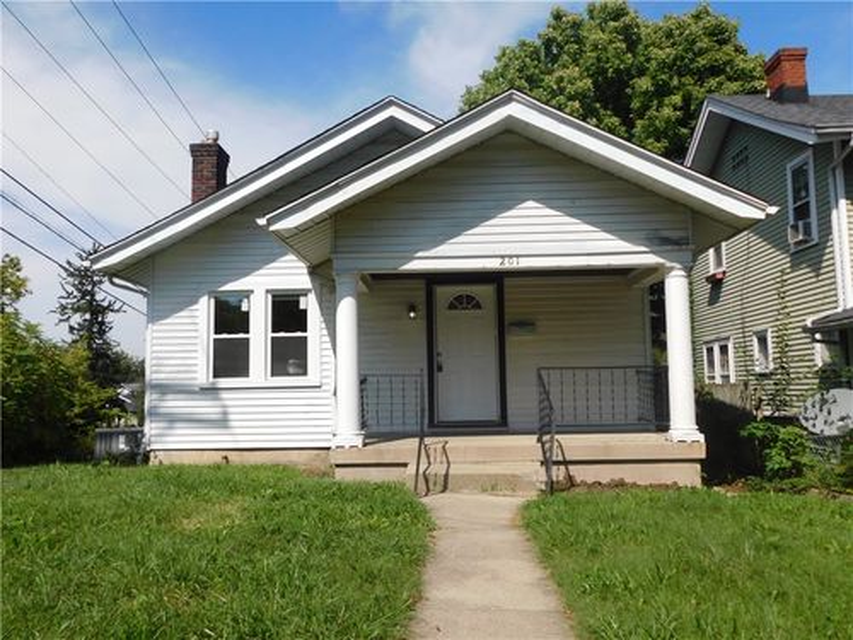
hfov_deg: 60.0
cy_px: 320
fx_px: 739
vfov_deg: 46.8
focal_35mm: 30
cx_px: 426
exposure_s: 1/500
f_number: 6.4
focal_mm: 5.3
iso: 125
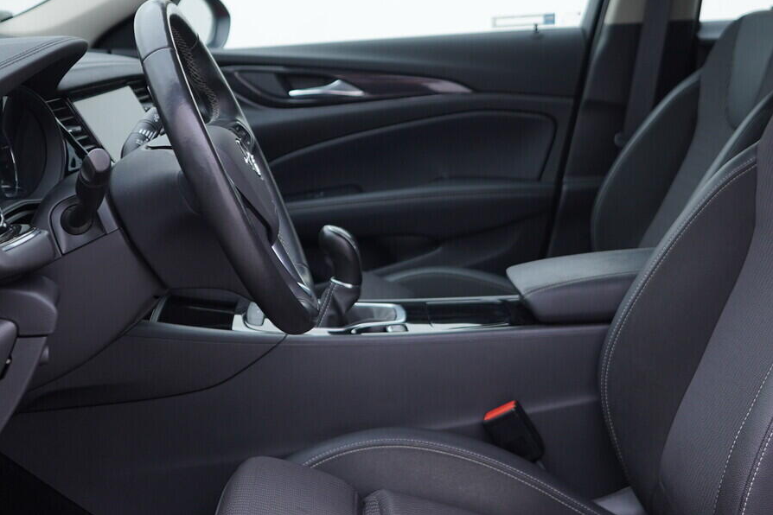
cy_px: 116
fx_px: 1245
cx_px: 414
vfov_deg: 23.1
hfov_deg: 34.5
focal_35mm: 58
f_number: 3.2
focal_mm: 24
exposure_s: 1/40
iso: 125
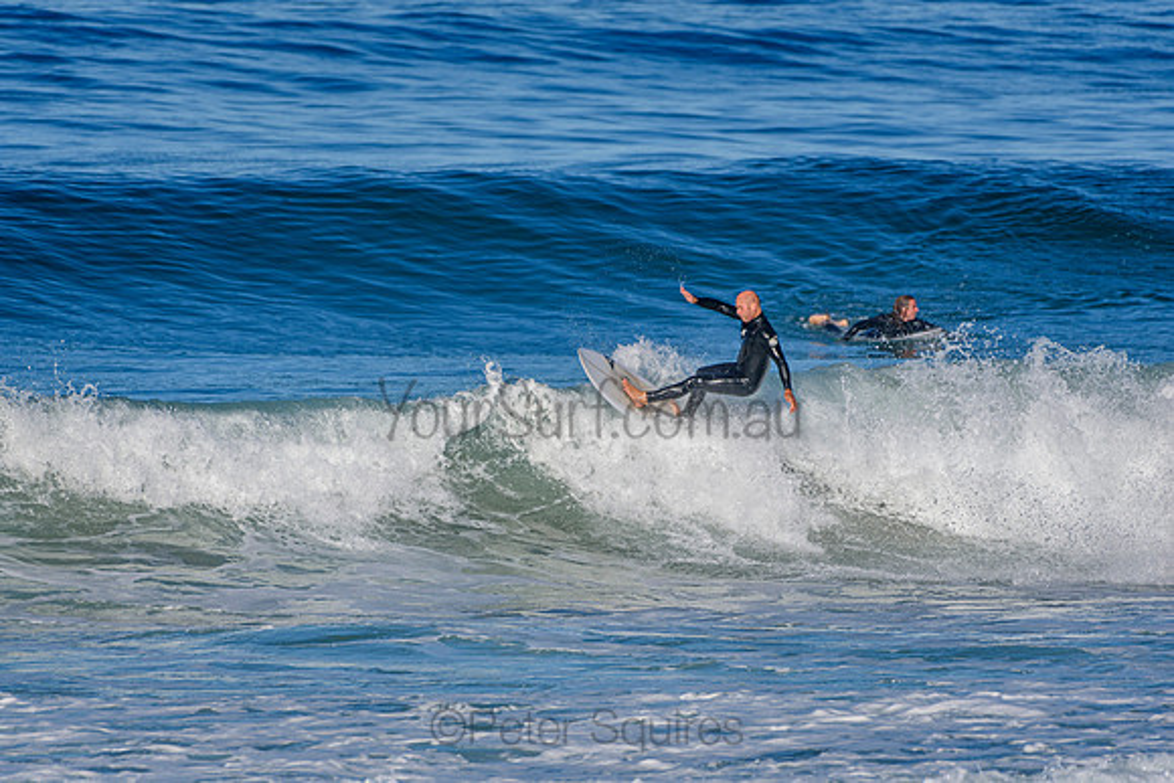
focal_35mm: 750
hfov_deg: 2.7
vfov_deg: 1.8
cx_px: 587
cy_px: 392
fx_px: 24463
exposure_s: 1/2000
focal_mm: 500
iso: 200
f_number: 5.6
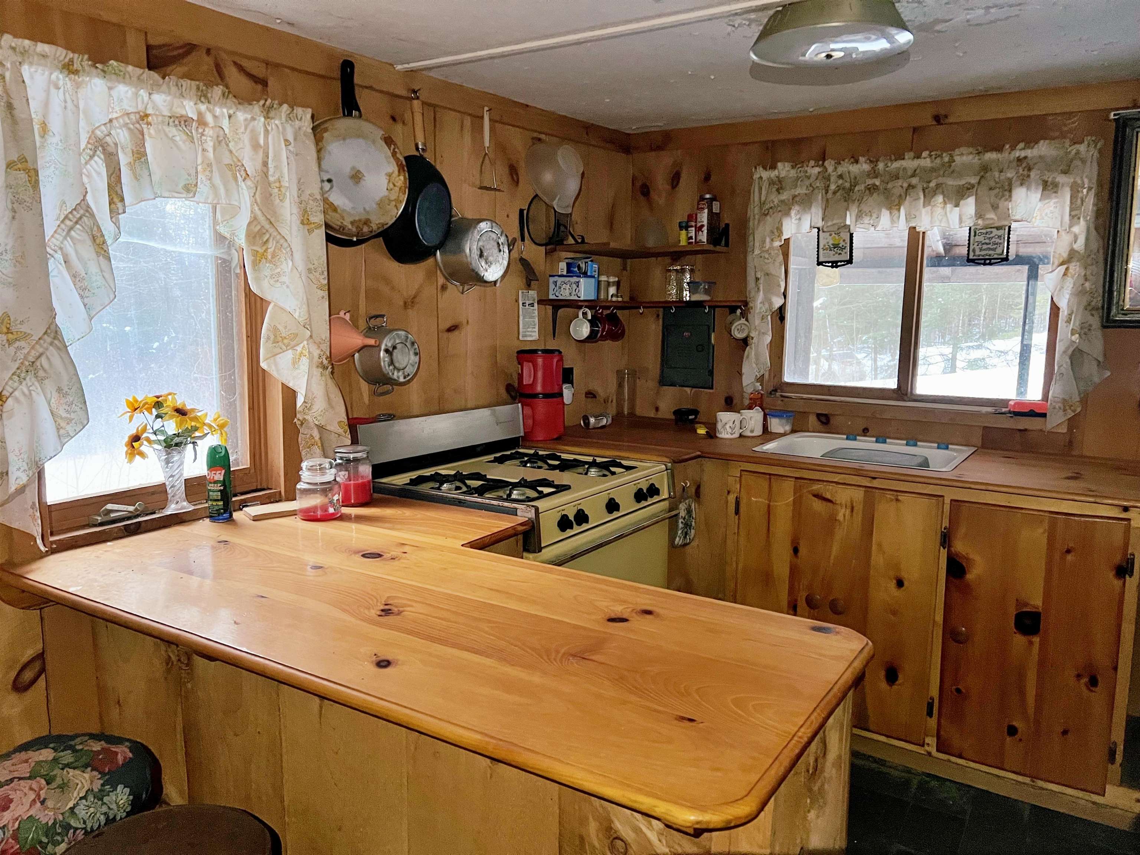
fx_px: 856
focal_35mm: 26
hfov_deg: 67.3
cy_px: 428
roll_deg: +0.3
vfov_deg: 53.1
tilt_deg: -7.8
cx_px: 570
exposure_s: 1/32
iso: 640
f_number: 1.5
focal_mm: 5.7
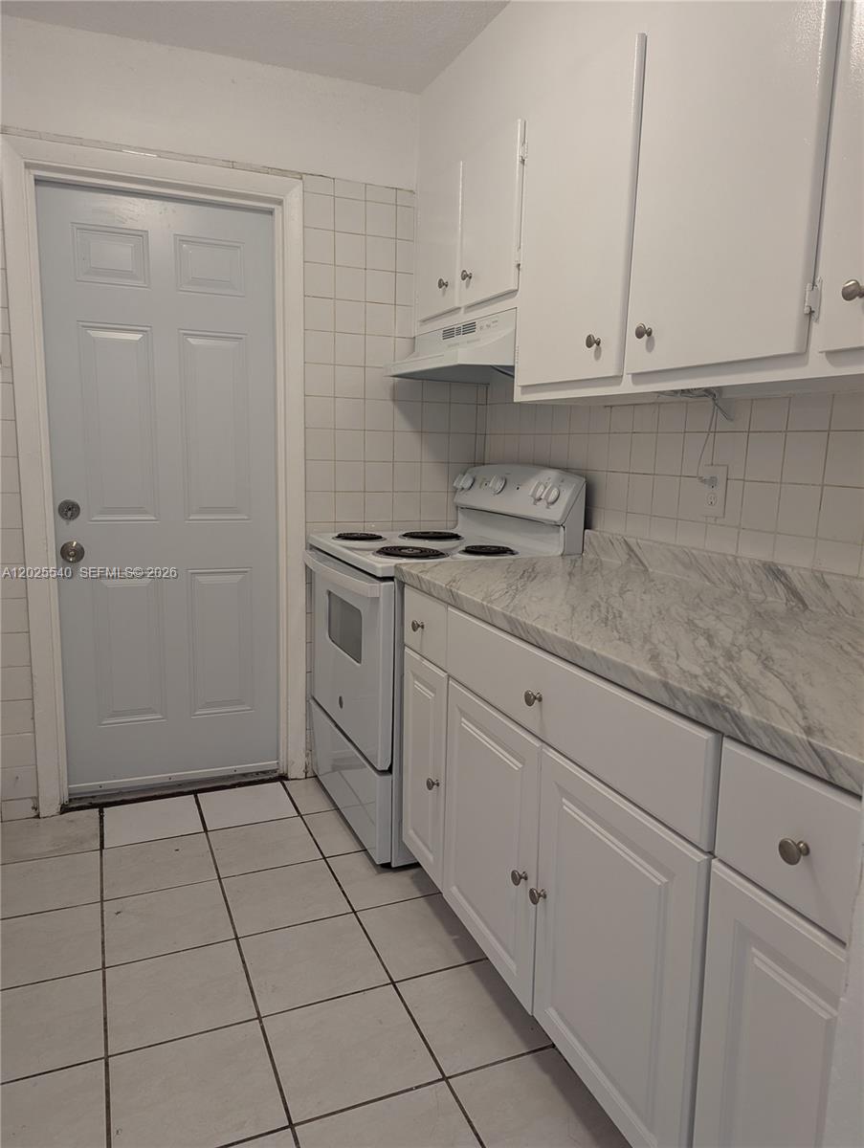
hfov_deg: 56.9
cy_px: 574
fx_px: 797
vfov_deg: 71.5
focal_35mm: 24
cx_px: 432
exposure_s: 1/60
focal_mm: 6.81
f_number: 1.85
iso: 139
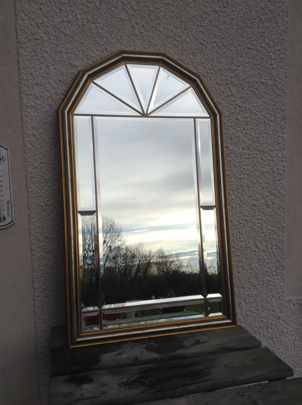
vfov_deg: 55.4
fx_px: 385
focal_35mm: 33
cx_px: 151
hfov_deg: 42.8
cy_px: 202
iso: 25
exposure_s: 1/1931
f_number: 2.4
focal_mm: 3.3
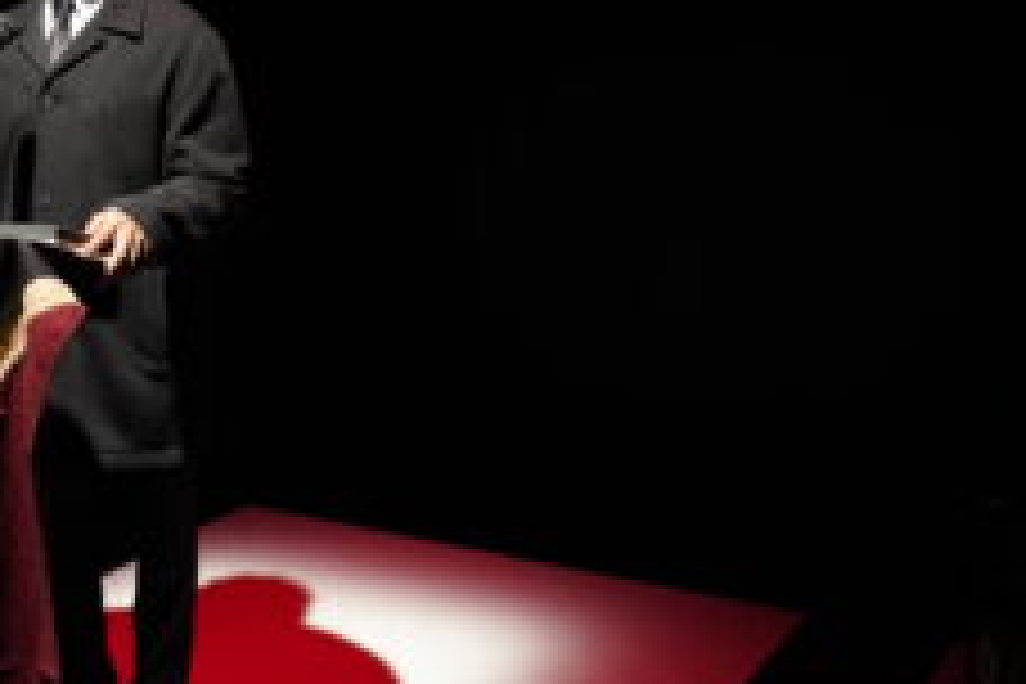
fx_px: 1852
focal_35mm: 65
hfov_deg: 29.4
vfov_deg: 20.9
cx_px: 58
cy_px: 338
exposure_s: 1/640
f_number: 4
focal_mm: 33
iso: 2500
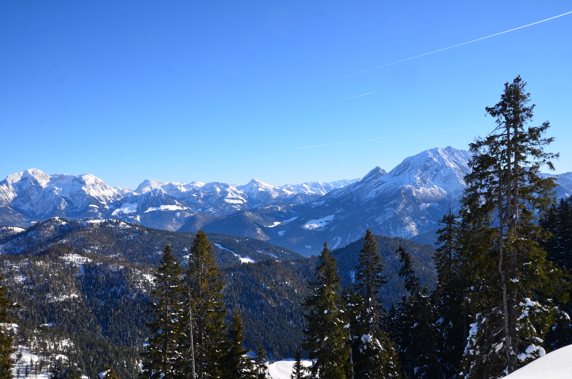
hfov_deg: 67.5
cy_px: 190
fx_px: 428
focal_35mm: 27
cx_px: 286
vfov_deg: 47.7
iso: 110
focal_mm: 18
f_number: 11
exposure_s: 1/125
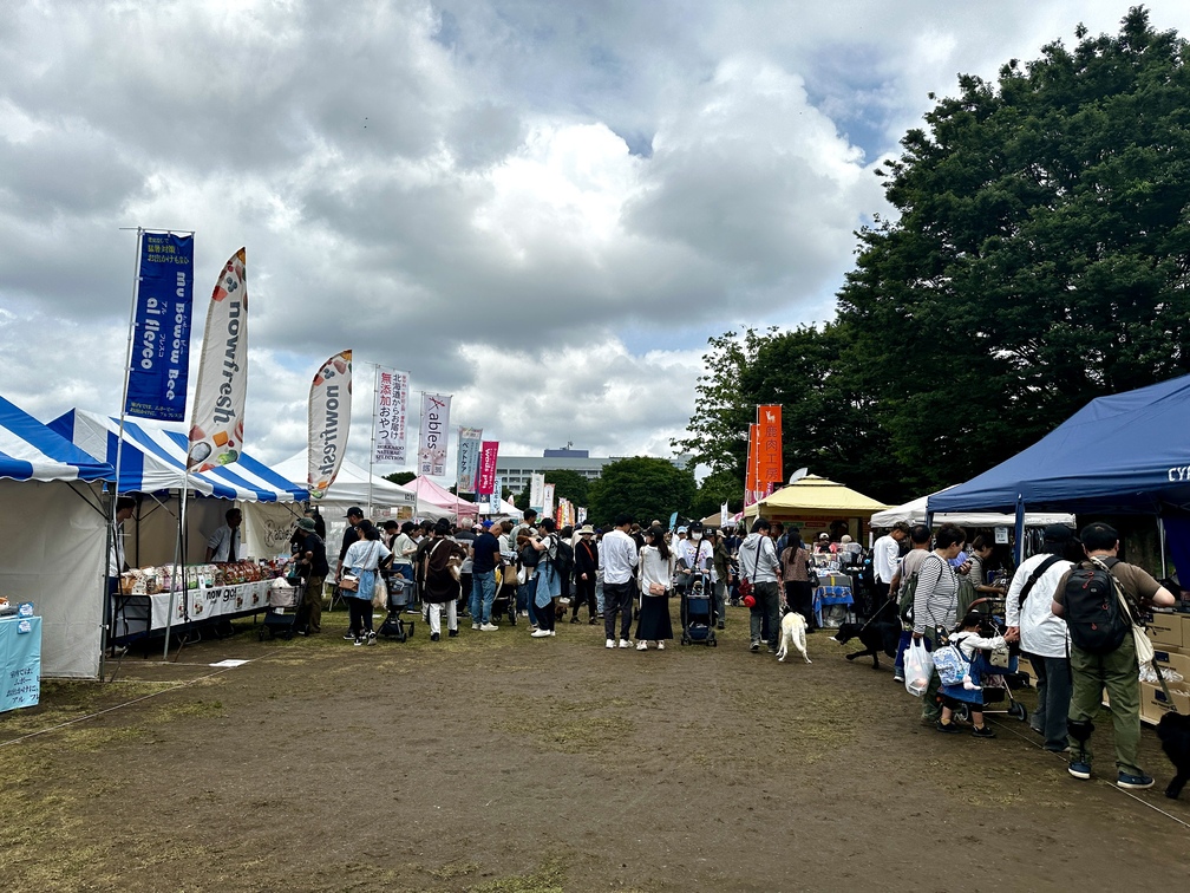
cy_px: 446
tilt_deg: +8.7
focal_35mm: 24
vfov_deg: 56.8
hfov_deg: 71.6
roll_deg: -2.9
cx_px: 595
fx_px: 825
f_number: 1.78
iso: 80
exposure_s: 1/9709
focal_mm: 6.86
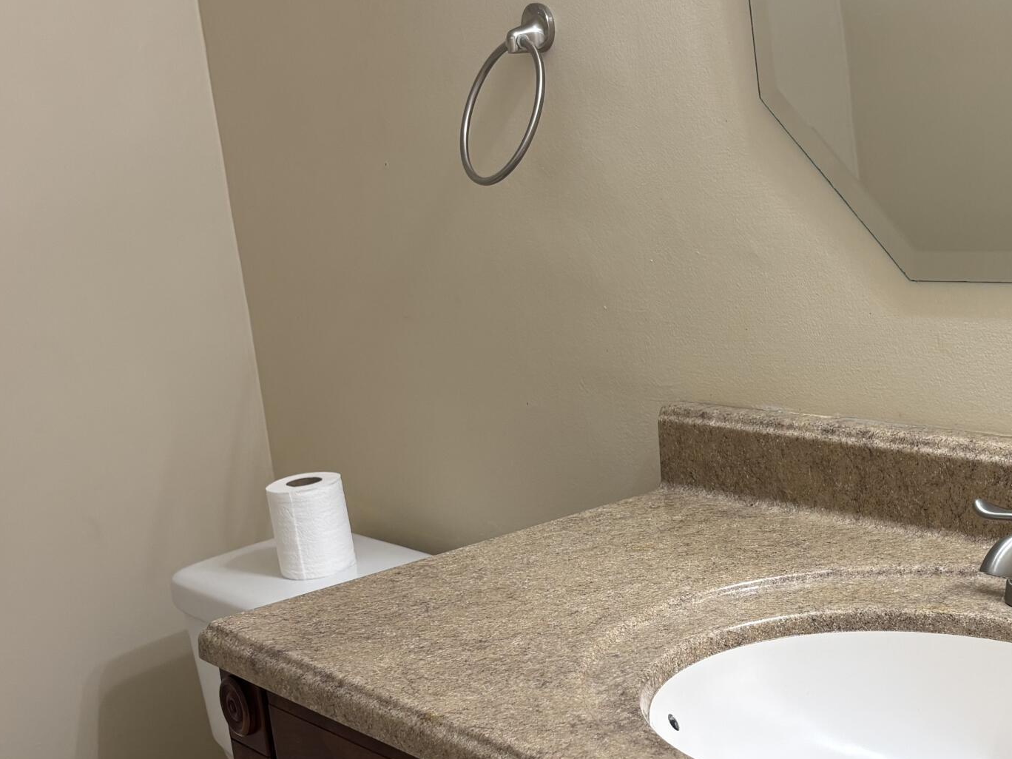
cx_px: 677
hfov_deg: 33.5
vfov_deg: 25.6
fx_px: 1666
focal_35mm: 57
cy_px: 440
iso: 80
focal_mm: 5.96
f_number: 1.6
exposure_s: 1/60
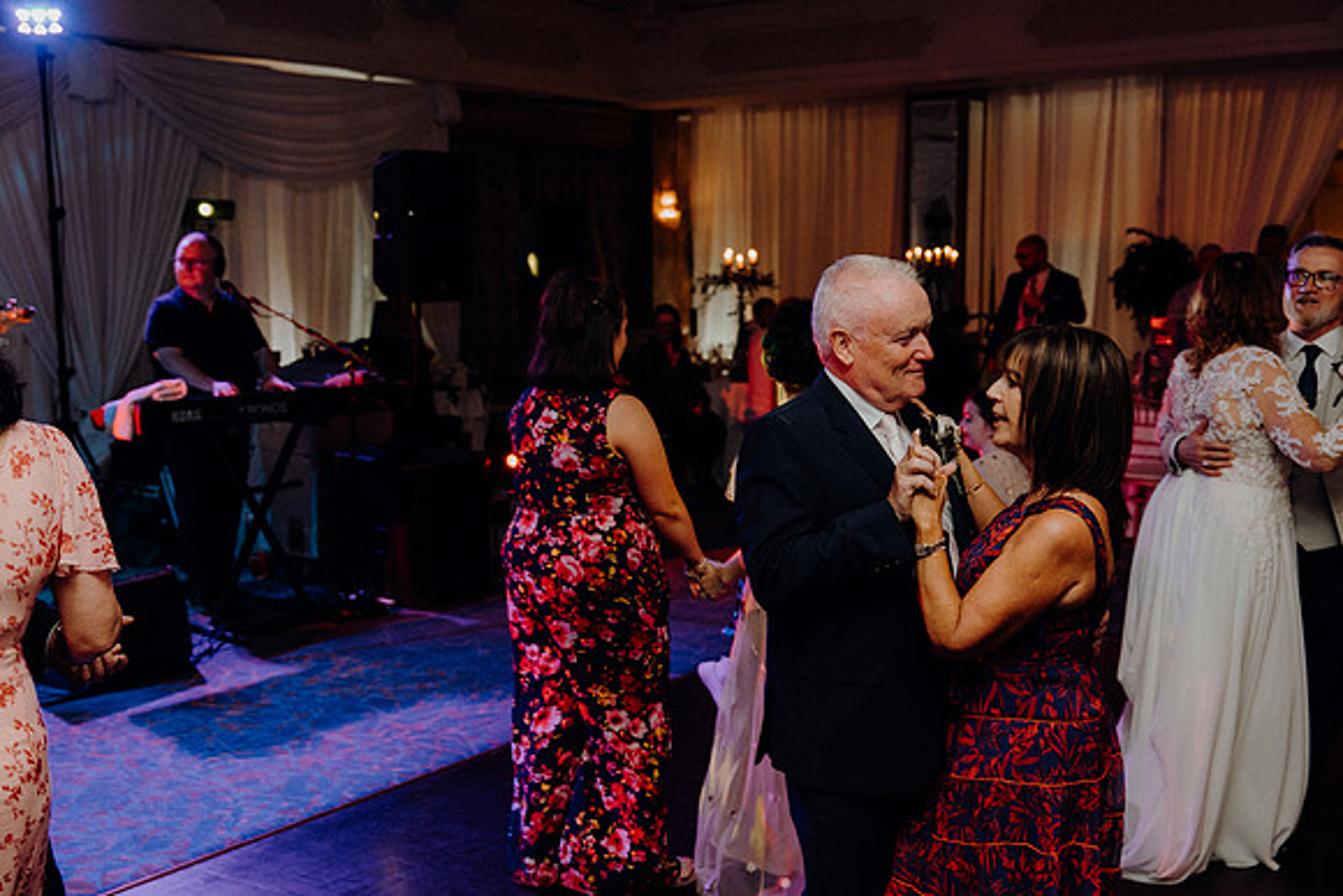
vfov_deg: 32.6
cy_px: 448
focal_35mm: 41
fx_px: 1530
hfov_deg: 47.4
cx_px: 672
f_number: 3.5
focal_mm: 41
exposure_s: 1/200
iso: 2500
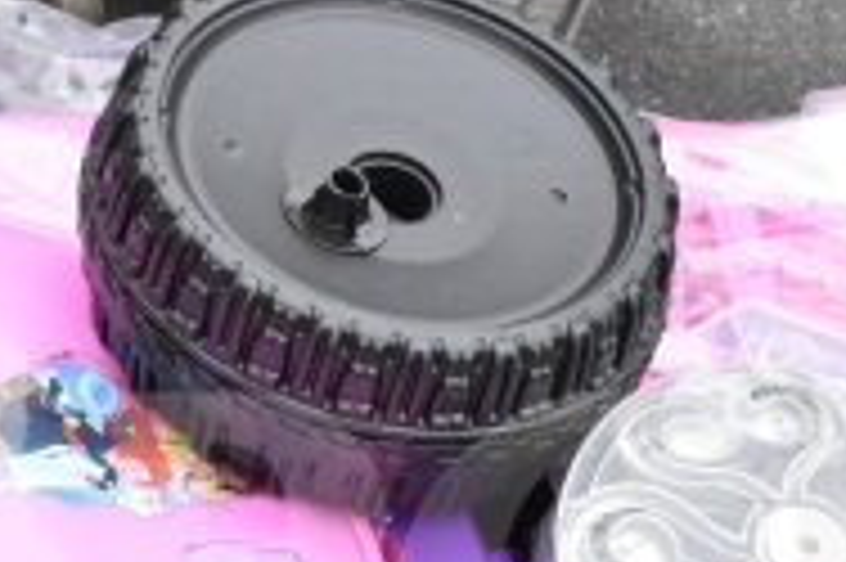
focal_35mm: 117
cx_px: 500
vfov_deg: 11.4
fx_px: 2747
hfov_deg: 17.5
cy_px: 749
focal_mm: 24
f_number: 14
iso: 6400
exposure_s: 1/800
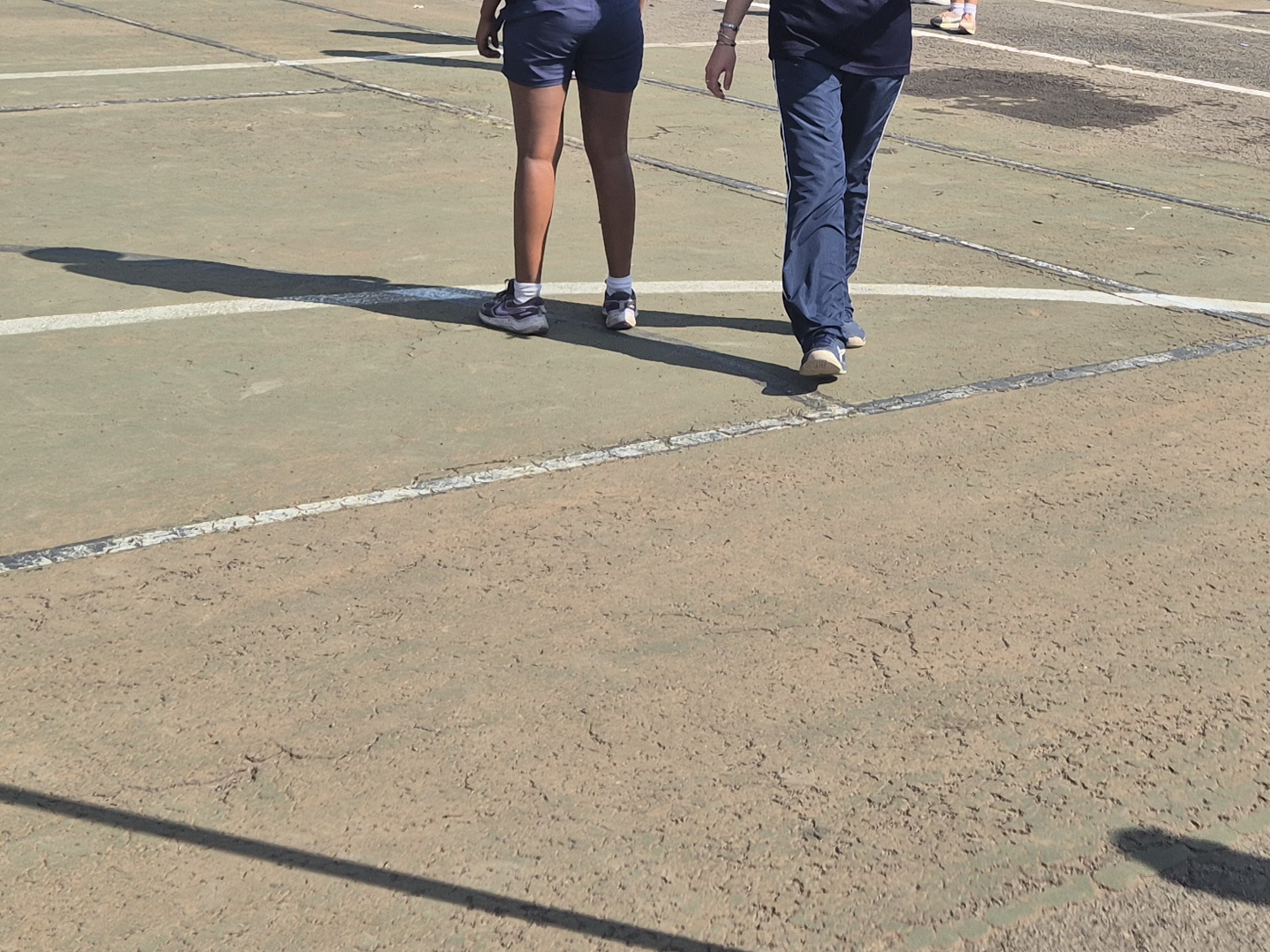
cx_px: 775
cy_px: -88
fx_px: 2348
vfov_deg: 21.7
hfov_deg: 30.2
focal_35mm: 64
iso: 25
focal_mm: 5.4
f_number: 1.8
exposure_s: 1/1740
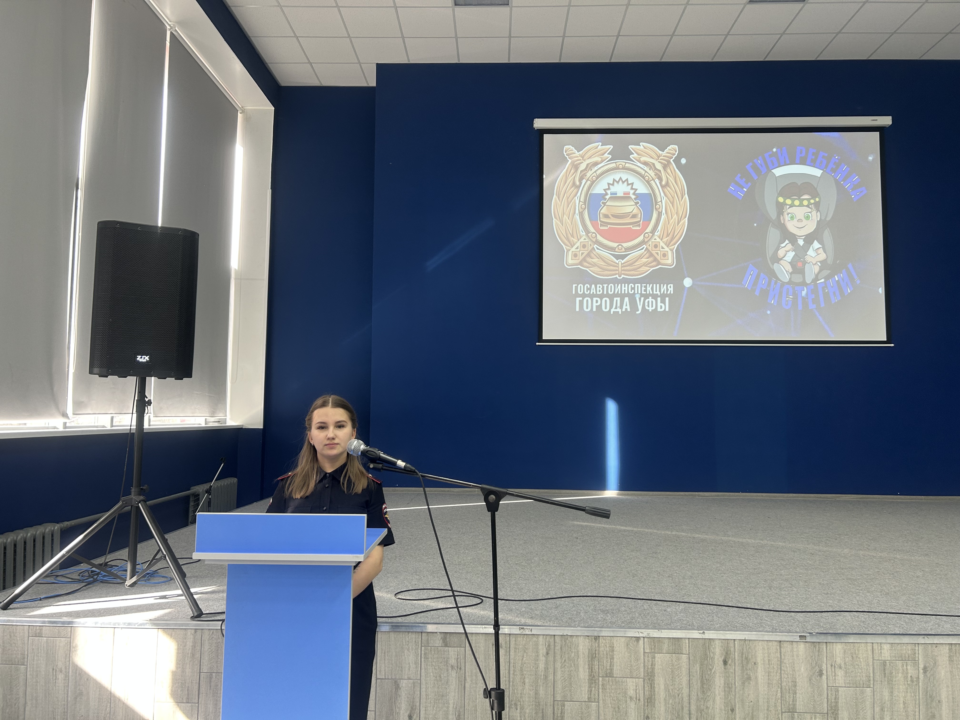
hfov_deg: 67.3
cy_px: 360
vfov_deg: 53.1
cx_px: 480
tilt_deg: +4.4
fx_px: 721
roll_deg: -0.3
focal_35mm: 26
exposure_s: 1/50
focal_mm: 5.7
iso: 64
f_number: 1.5
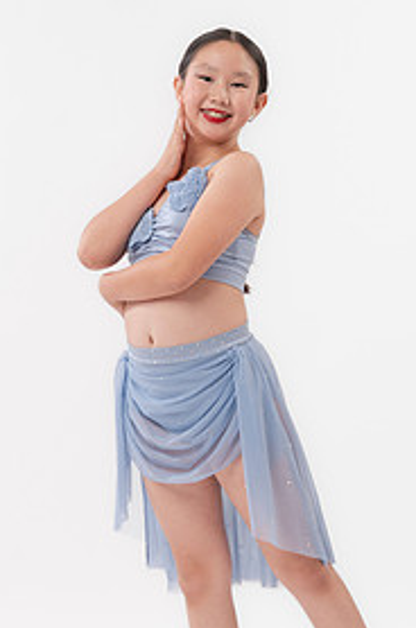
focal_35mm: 107
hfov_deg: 12.7
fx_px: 1864
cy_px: 418
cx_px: 275
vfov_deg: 19.1
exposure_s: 1/160
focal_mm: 66
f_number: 8
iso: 640
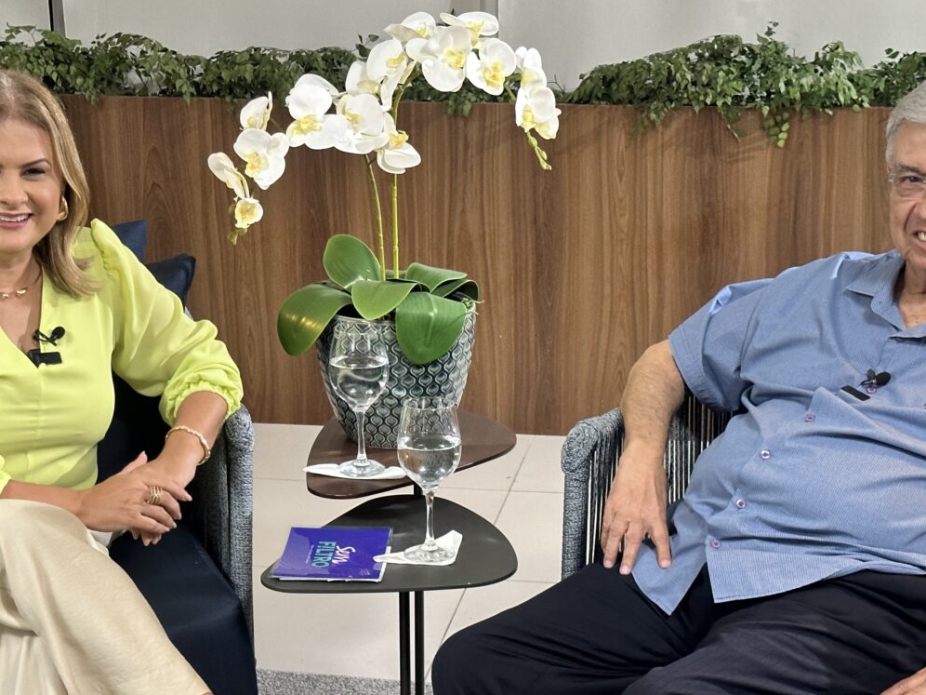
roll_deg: +0.3
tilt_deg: -16.4
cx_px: 462
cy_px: 442
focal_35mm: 74
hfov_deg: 26.3
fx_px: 1980
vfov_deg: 19.9
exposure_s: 1/60
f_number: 1.78
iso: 200
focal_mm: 6.86
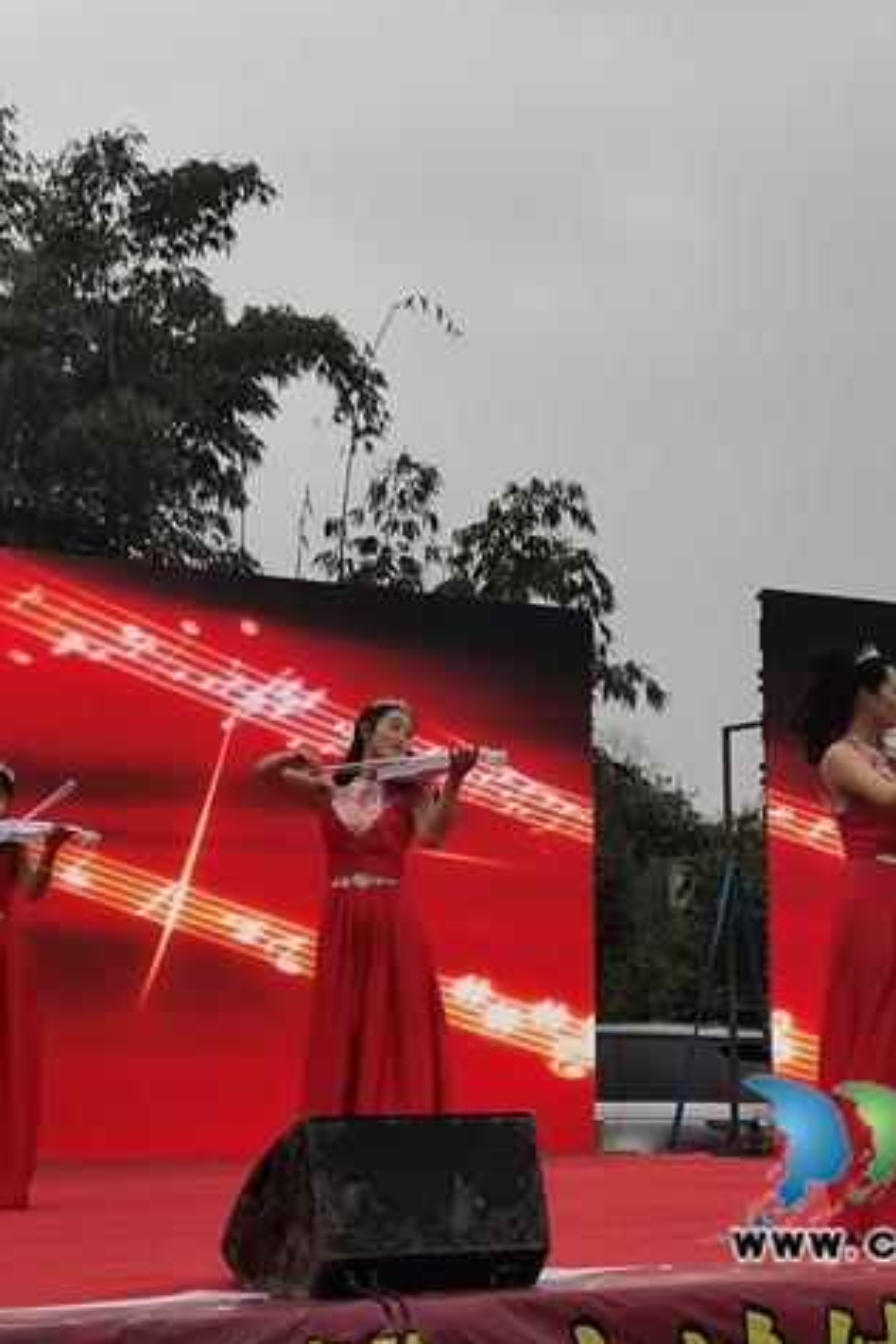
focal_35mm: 73
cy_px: 672
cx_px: 445
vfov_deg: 27.7
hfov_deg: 18.7
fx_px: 2725
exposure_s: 1/237
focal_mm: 4.75
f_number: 1.8
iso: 50
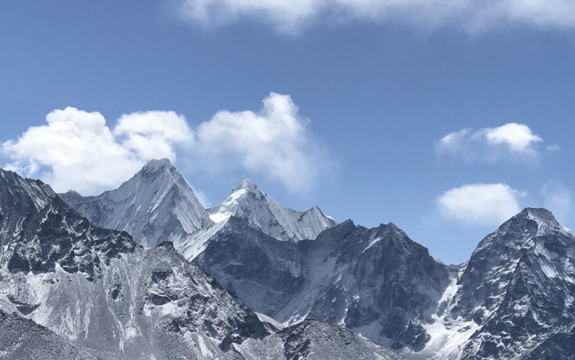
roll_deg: -2.0
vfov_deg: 11.3
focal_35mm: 115
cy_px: 372
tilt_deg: +0.0
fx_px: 1802
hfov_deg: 17.9
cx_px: 80
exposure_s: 1/1996
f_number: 2.8
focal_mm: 6.6
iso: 20
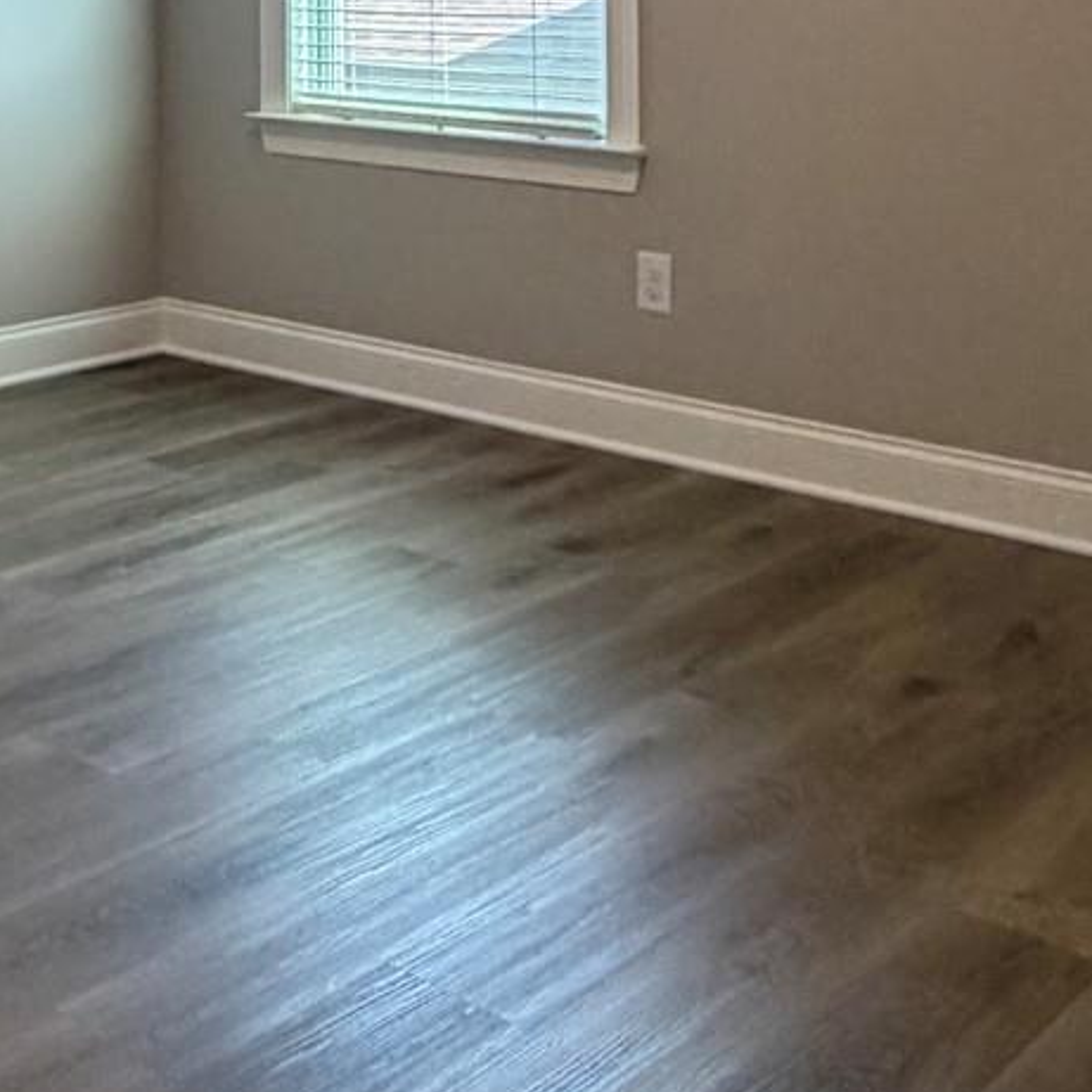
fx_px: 1963
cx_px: 147
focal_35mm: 55
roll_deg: -0.1
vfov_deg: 28.4
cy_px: -88
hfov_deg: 30.0
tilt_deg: +0.9
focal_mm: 2.22
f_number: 2.2
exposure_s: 1/60
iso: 250
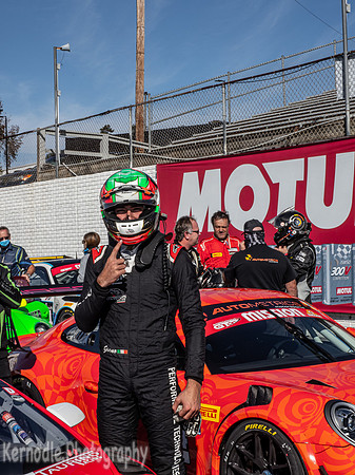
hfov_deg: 21.6
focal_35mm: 68
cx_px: 178
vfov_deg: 28.6
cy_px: 238
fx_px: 931
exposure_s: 1/60
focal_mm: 34
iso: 200
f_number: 22
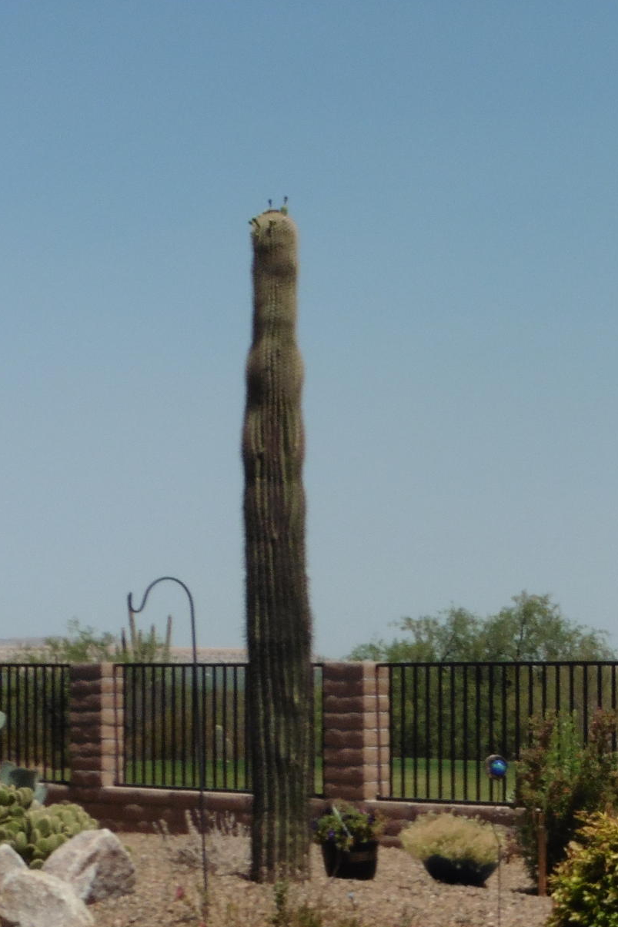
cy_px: 733
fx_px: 2934
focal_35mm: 114
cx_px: 667
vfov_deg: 17.8
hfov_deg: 11.8
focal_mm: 7.9
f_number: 5
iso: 100
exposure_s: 1/1250
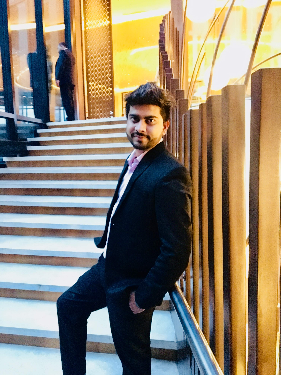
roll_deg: +1.9
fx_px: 314
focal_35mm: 29
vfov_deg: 61.7
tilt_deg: -5.9
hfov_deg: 48.2
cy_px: 188
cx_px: 140
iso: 1250
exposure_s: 1/17
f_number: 2.2
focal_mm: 4.15
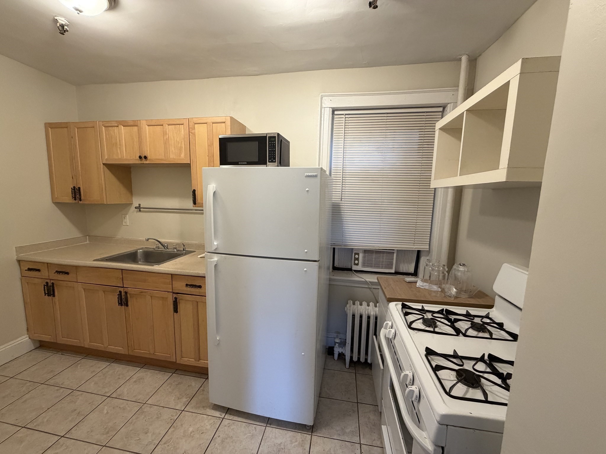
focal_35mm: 14
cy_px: 227
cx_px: 303
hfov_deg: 102.1
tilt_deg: -6.5
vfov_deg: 85.7
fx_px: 245
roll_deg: -0.3
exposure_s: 1/120
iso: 320
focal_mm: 2.22
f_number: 2.2
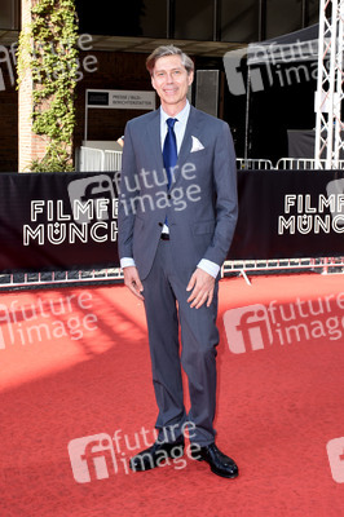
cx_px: 172
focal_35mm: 39
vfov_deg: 49.6
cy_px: 258
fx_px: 560
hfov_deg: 34.2
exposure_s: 1/125
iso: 160
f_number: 6.3
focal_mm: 26
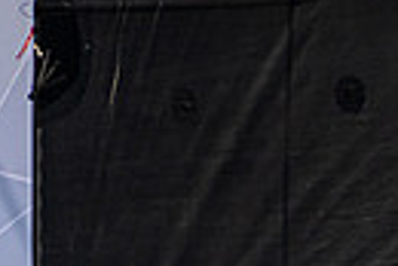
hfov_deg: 1.1
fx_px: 20940
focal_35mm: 1892
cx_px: 809
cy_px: 519
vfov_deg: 0.7
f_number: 8
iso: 500
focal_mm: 400
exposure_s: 1/2500
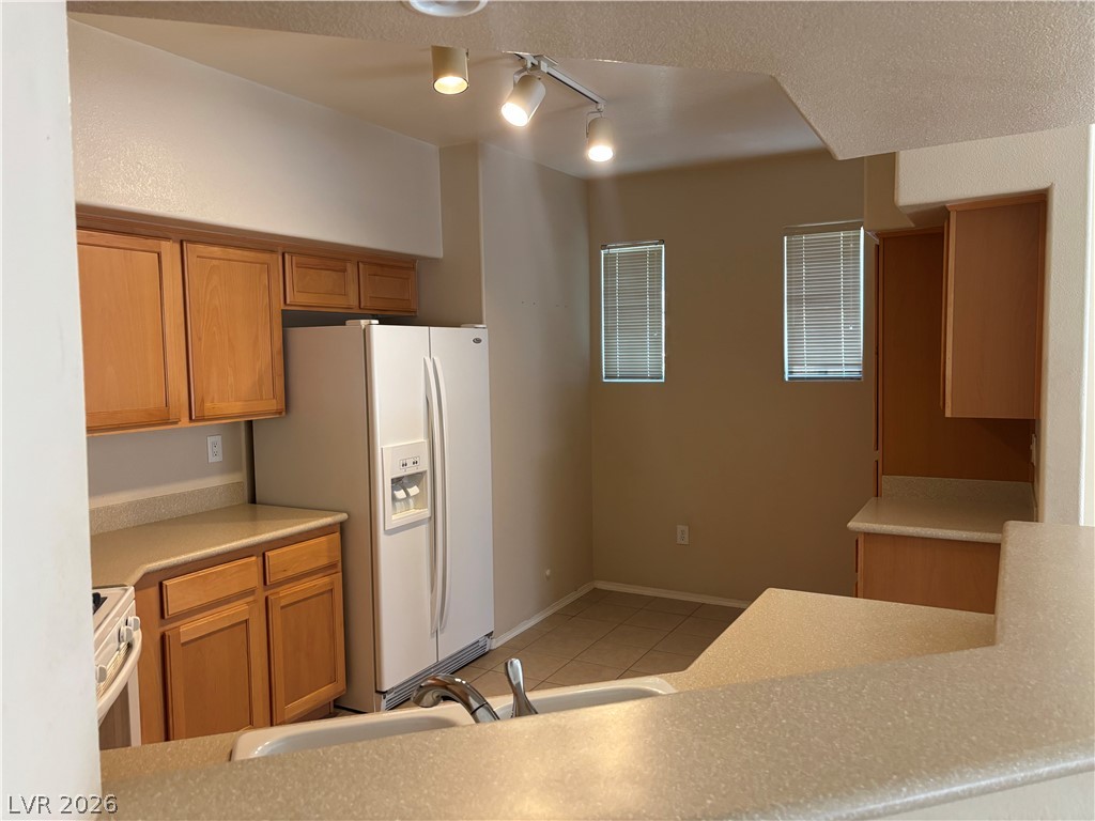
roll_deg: +0.8
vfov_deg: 53.1
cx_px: 548
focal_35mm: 26
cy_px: 410
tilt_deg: -3.9
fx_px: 822
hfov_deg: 67.3
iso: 160
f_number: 1.6
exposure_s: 1/60
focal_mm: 5.96
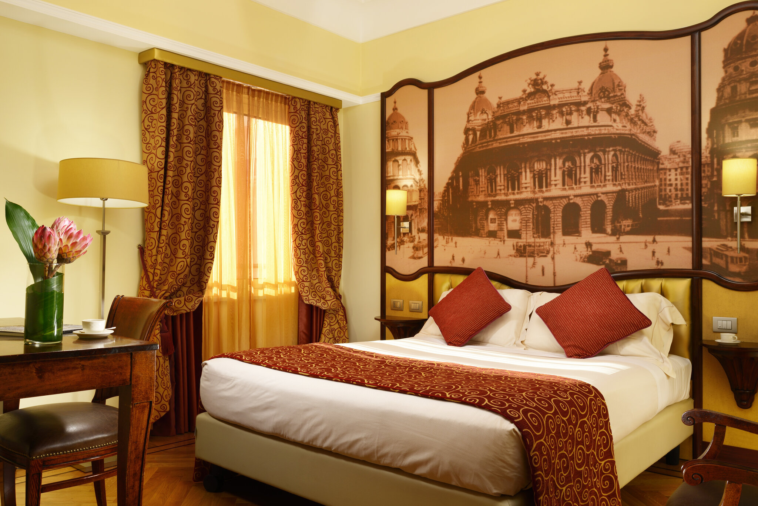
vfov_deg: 42.4
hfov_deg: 60.3
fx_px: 653
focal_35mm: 31
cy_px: 253
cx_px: 379
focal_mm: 31
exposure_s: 1/200
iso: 100
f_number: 13
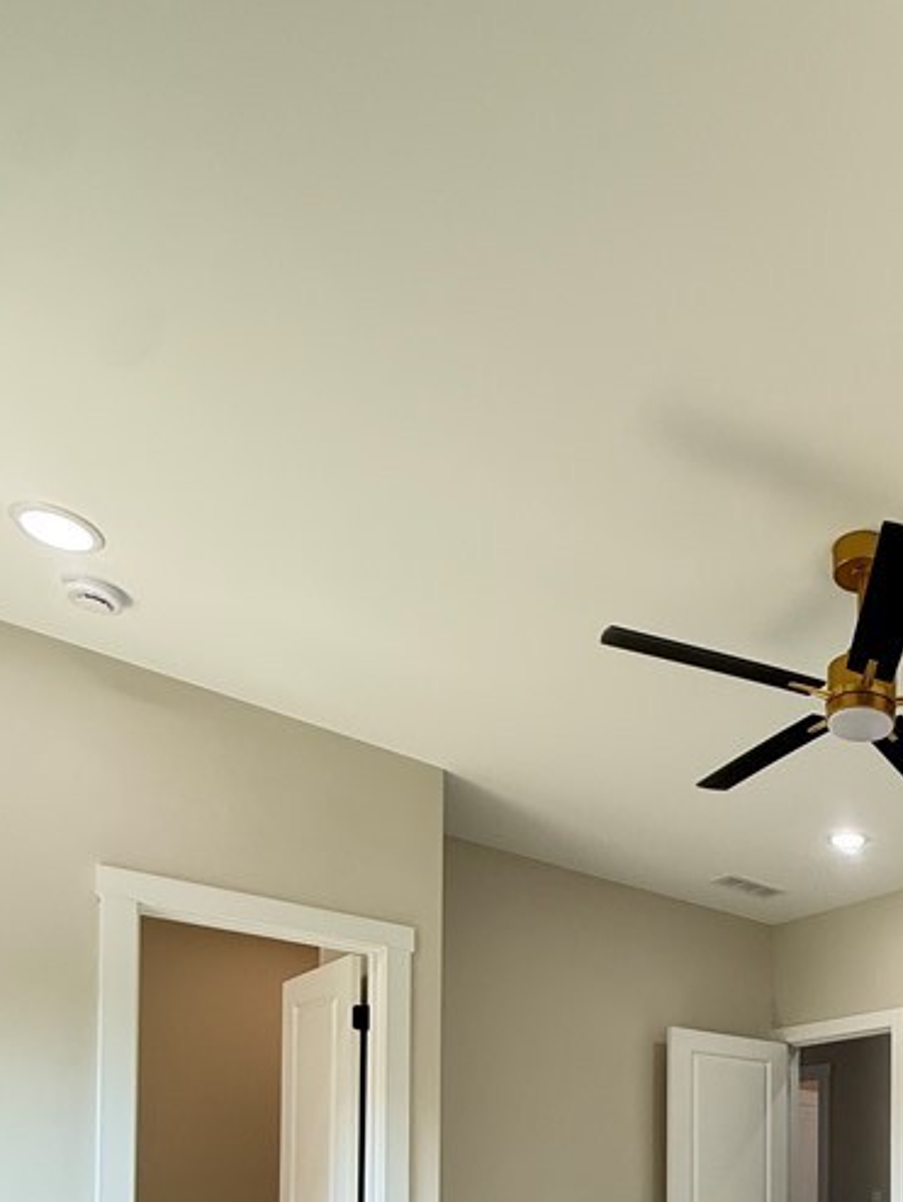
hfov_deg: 43.2
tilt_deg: +1.6
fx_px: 1008
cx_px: 847
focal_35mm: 29
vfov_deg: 50.7
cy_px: 1183
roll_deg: +0.0
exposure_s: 1/120
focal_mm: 2.22
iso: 125
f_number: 2.2
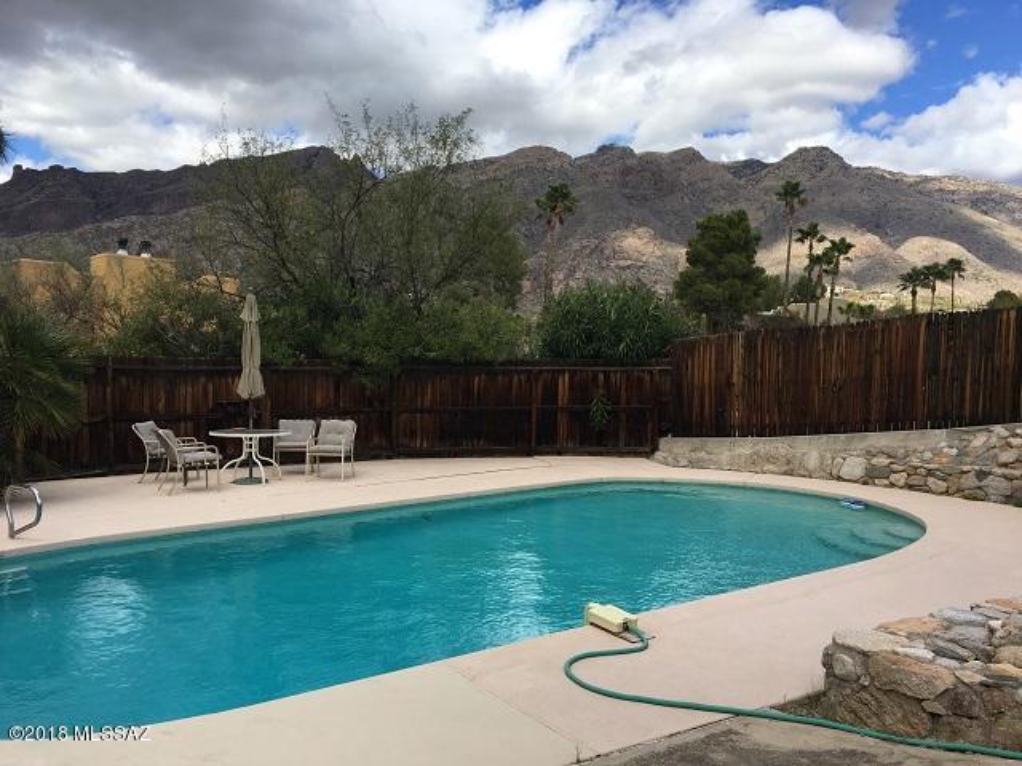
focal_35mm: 29
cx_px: 511
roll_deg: -2.0
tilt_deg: -2.4
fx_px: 856
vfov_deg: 48.2
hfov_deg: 61.7
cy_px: 383
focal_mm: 4.15
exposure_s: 1/1374
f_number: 2.2
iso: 25
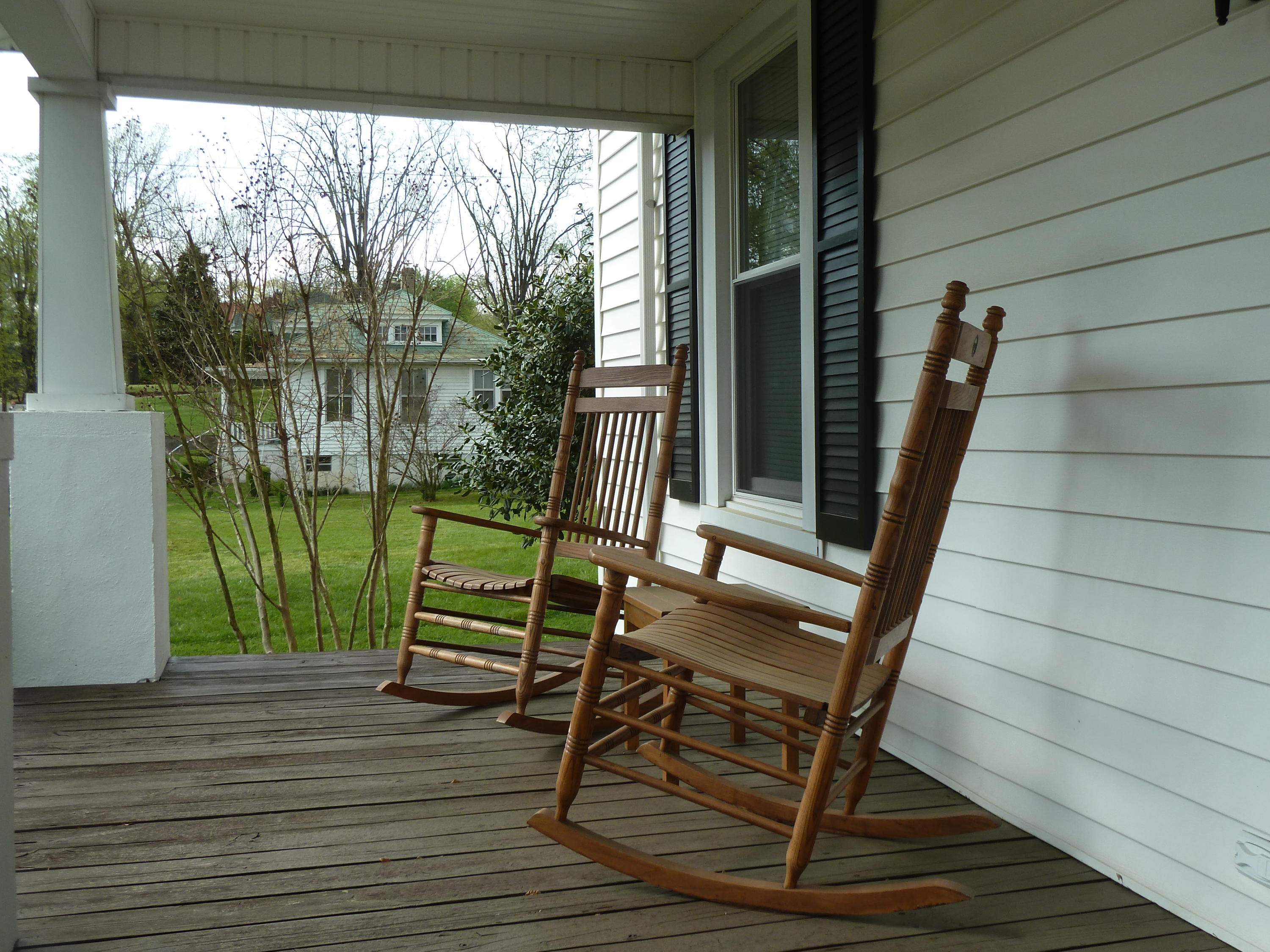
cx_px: 635
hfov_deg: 56.8
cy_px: 476
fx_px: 1174
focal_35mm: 32
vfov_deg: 44.2
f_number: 4
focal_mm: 5.3
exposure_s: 1/200
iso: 80
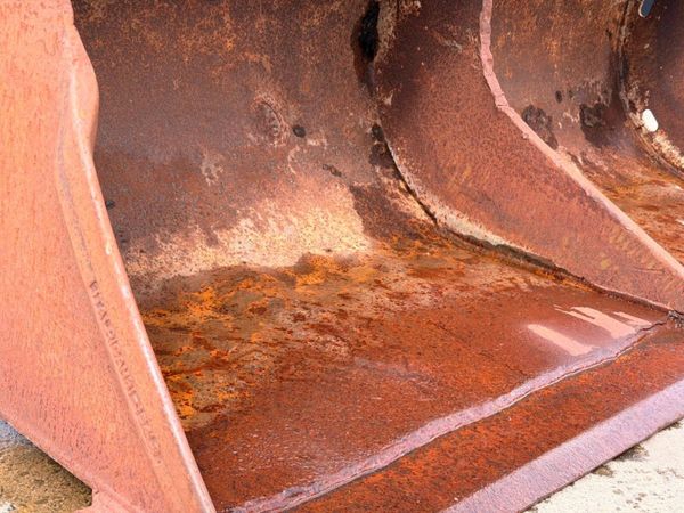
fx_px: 948
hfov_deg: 39.7
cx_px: 342
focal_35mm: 48
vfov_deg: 30.3
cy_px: 256
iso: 80
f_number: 1.78
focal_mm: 6.76
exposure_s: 1/490
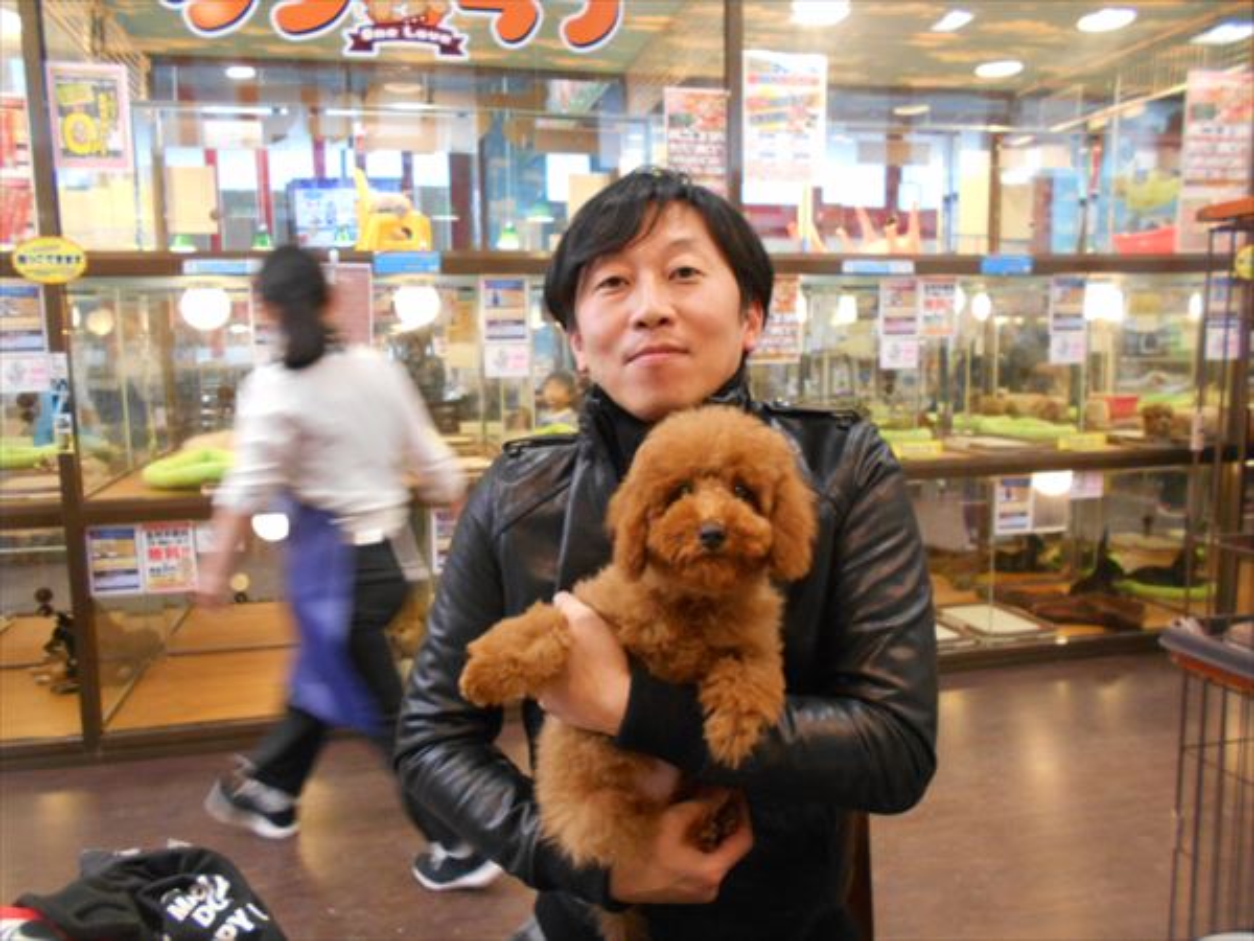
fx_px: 942
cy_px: 470
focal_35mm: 26
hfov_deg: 67.3
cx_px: 627
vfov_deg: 53.1
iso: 400
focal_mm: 4.6
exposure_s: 1/25
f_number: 3.2
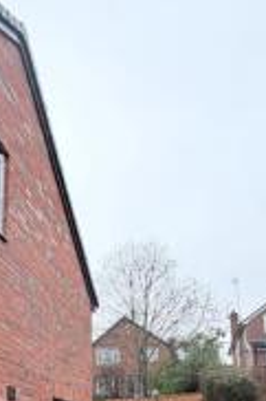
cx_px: 64
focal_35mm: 35
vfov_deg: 48.0
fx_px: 389
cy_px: 371
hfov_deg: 36.8
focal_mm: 2.22
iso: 64
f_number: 2.2
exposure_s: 1/121
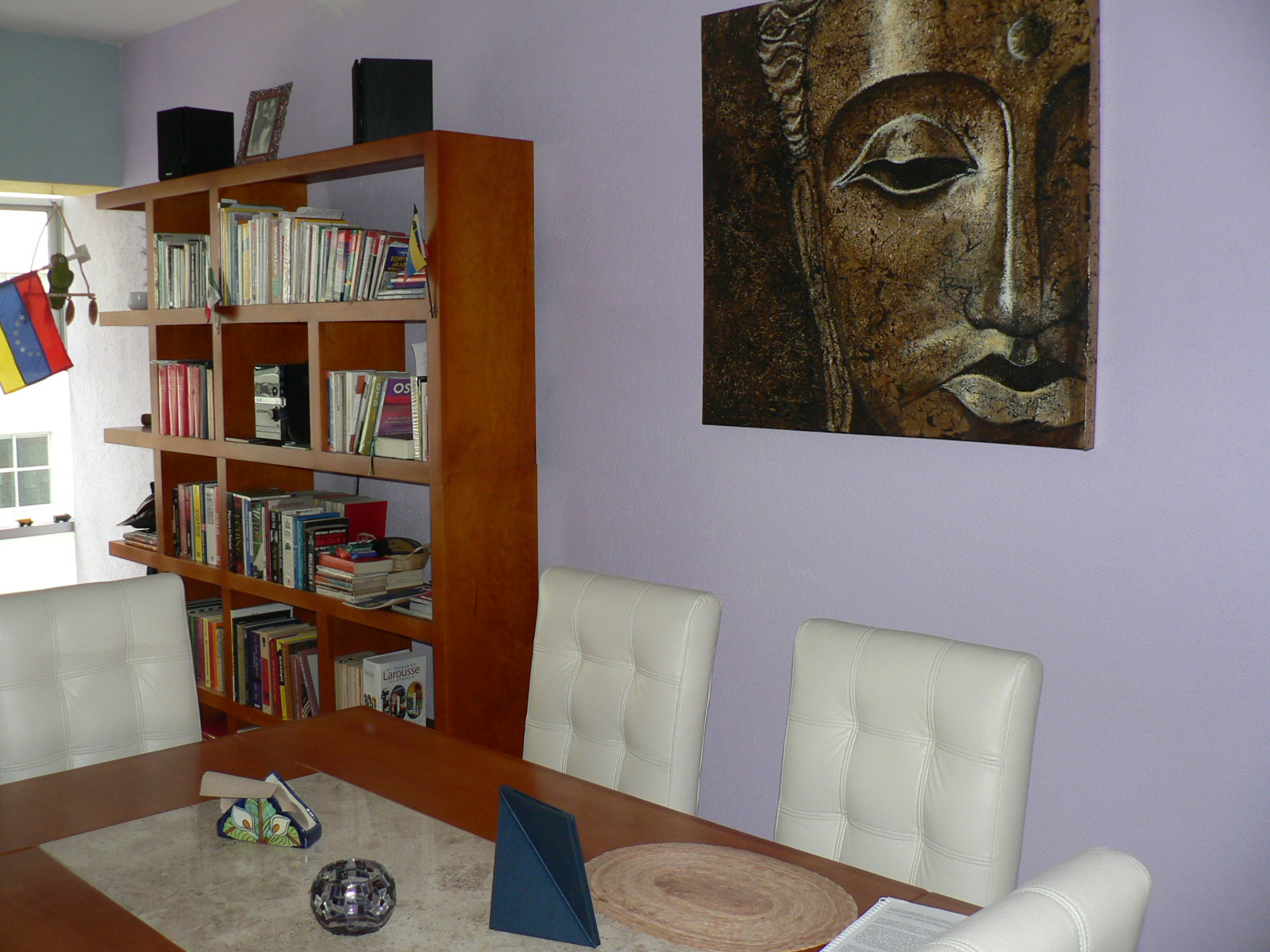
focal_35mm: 35
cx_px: 635
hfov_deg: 52.6
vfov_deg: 40.7
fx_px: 1284
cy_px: 476
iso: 100
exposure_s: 1/60
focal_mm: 6
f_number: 2.8
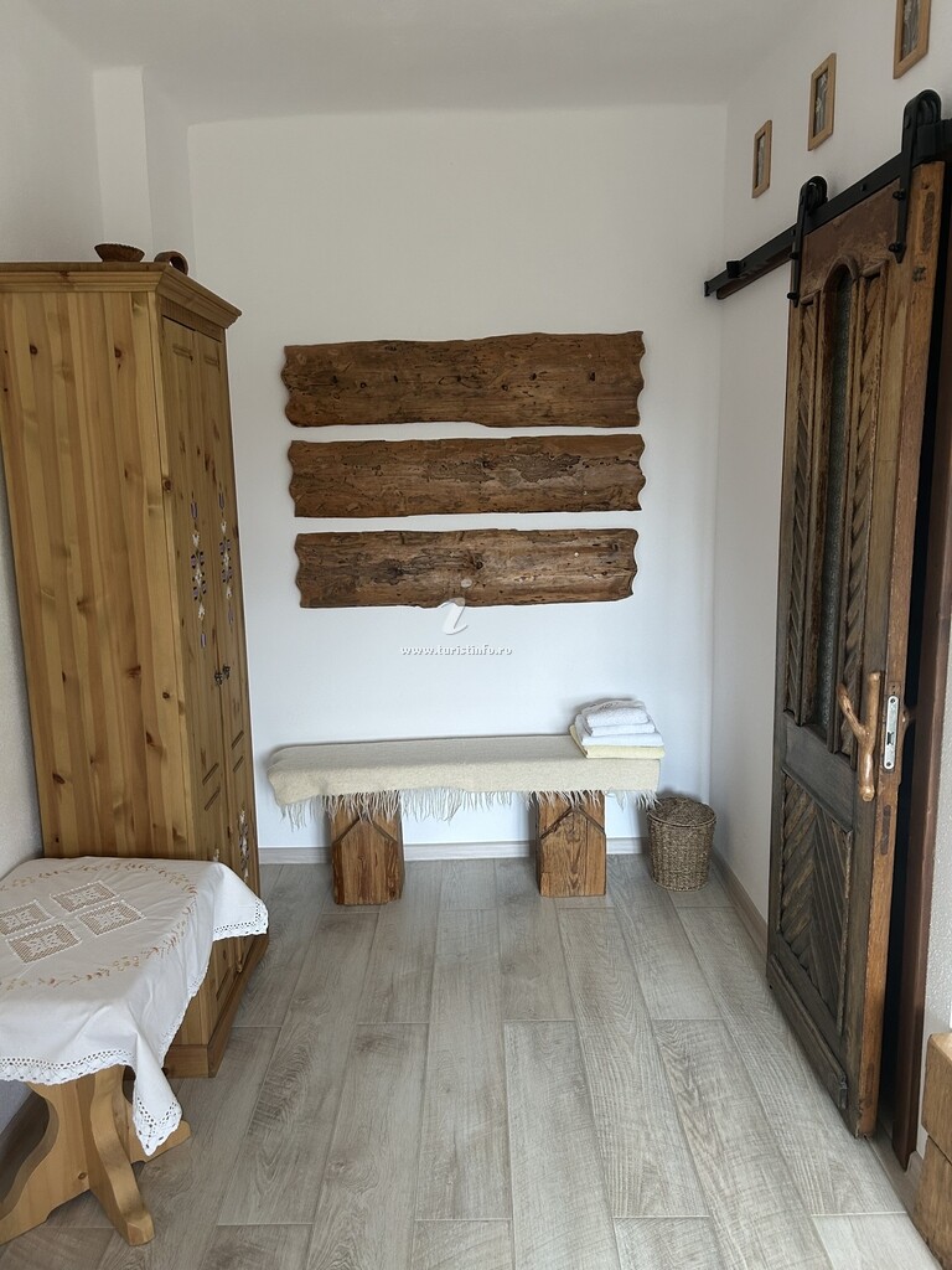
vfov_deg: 67.3
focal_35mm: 26
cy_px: 635
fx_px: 953
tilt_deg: -11.5
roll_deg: +0.2
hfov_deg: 53.1
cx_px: 476
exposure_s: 1/107
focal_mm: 5.7
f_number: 1.5
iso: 125
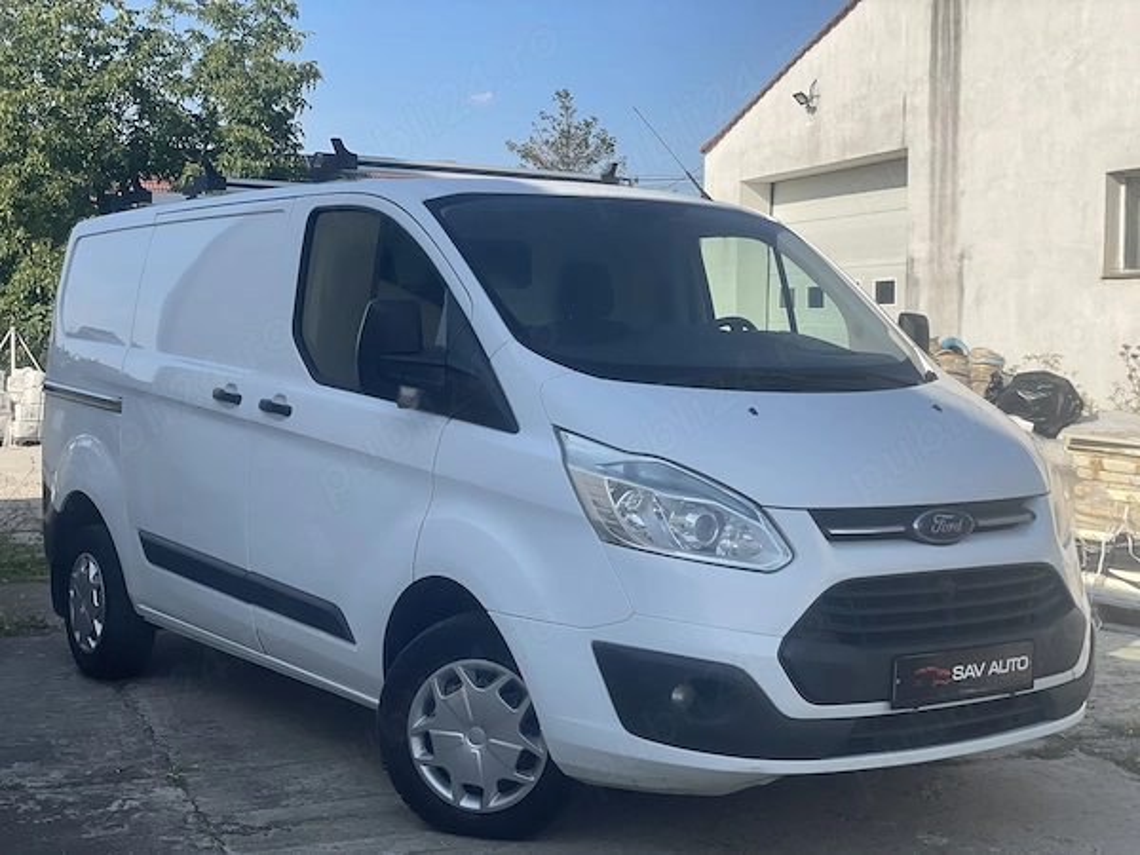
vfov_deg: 28.0
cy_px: 428
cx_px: 570
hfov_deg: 36.8
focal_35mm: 52
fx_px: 1713
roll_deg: +0.3
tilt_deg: -2.6
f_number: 2
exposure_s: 1/1712
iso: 32
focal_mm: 6
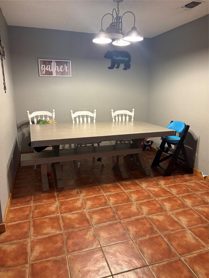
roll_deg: -1.0
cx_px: 104
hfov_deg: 53.1
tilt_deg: -12.2
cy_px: 139
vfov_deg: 67.3
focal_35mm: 26
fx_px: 209
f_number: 1.6
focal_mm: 5.96
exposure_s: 1/40
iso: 400
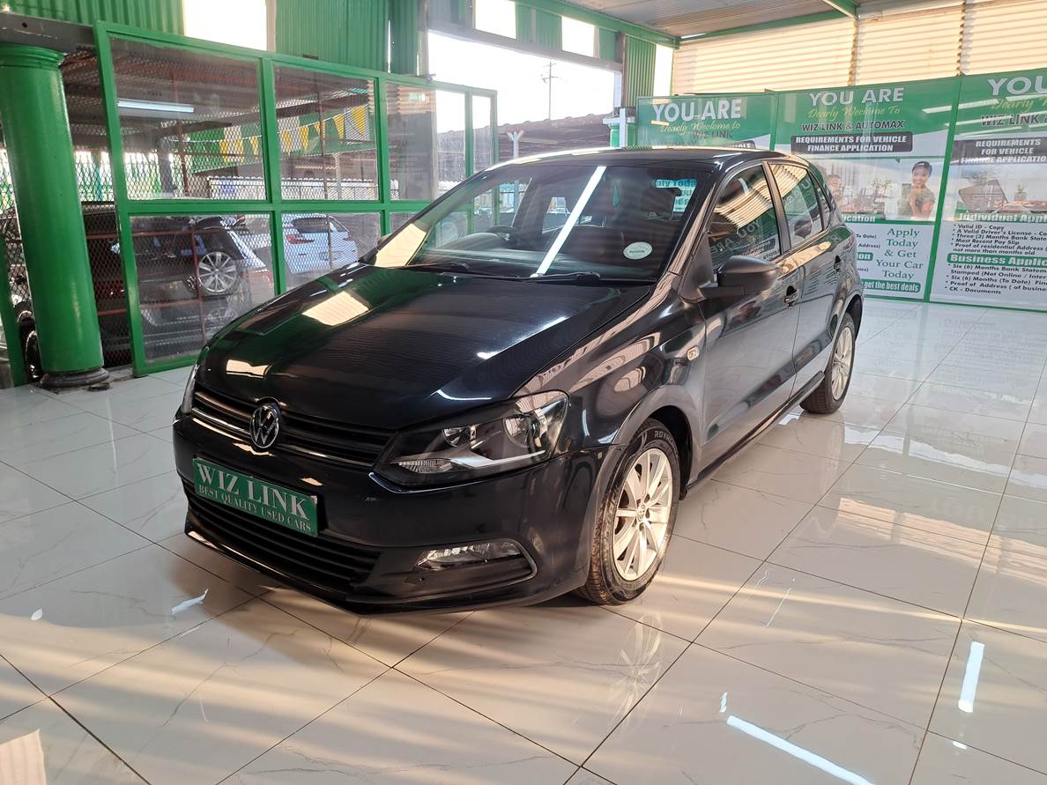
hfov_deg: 71.6
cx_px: 524
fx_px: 726
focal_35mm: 24
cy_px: 392
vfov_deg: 56.8
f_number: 1.8
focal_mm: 5.23
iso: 50
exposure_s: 1/50
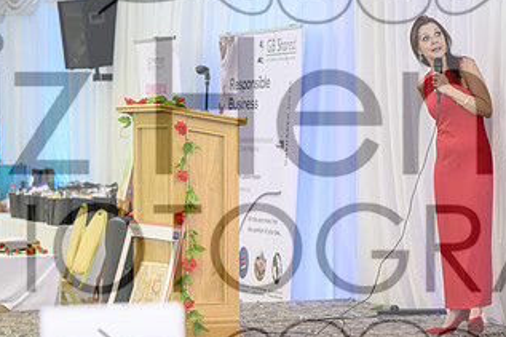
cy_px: 171
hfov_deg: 13.5
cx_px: 351
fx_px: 2135
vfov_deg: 9.0
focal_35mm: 152
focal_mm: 83
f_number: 2.8
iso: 12800
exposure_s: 1/200
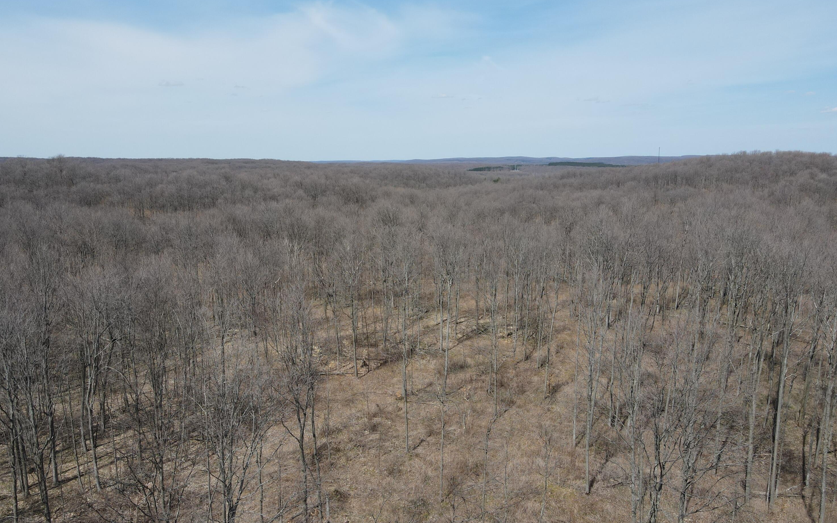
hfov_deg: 70.4
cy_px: 263
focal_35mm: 26
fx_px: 593
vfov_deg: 47.6
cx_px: 413
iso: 100
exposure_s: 1/725
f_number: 2.8
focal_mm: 4.5
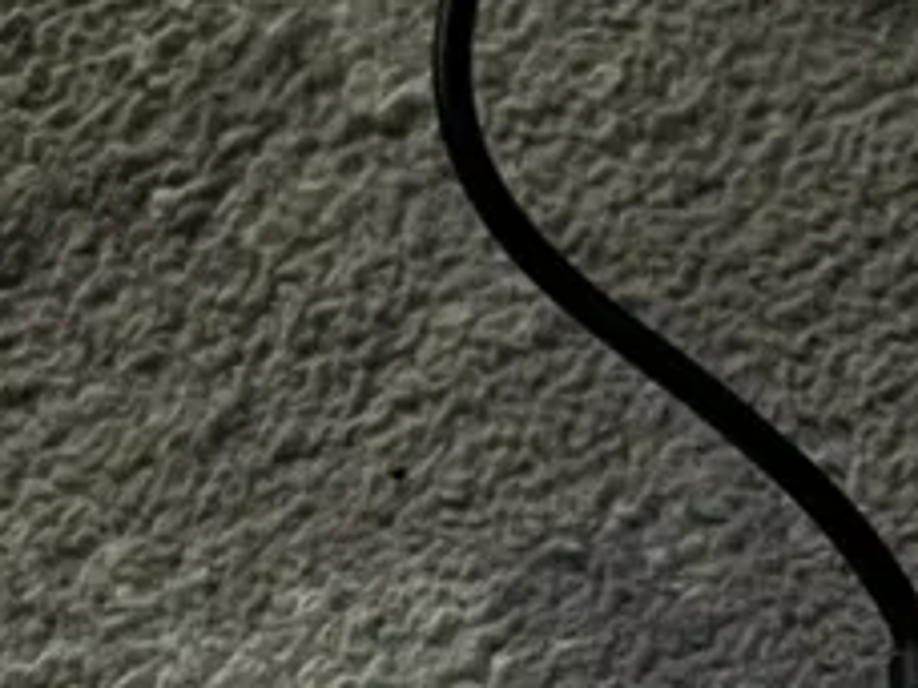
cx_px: 974
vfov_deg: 19.2
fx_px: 1936
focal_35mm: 73
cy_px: 785
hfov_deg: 25.0
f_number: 1.6
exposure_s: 1/60
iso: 500
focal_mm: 5.1
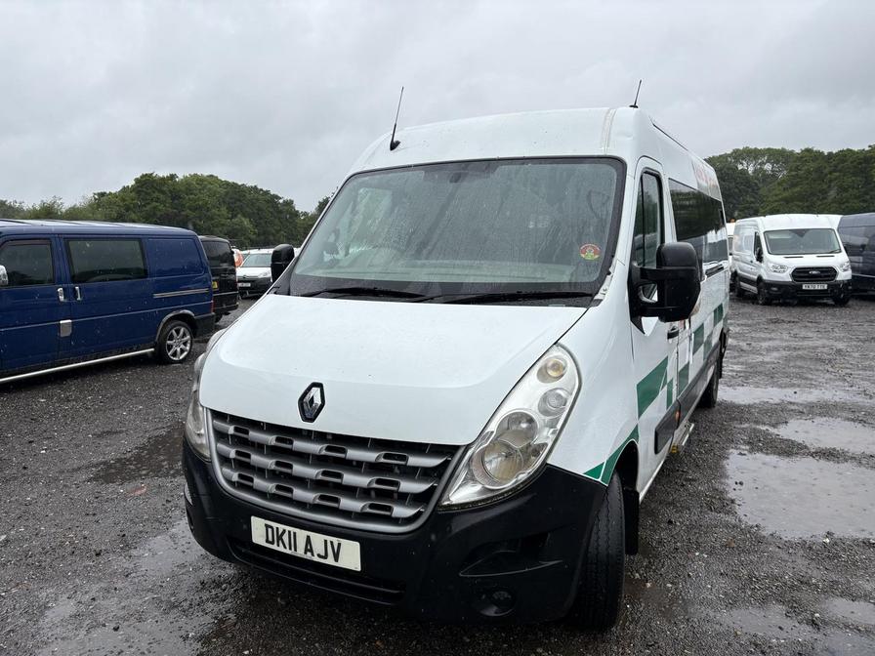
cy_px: 328
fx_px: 657
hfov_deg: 67.3
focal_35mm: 26
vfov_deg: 53.1
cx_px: 438
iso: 50
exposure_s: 1/1175
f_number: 1.6
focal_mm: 5.96
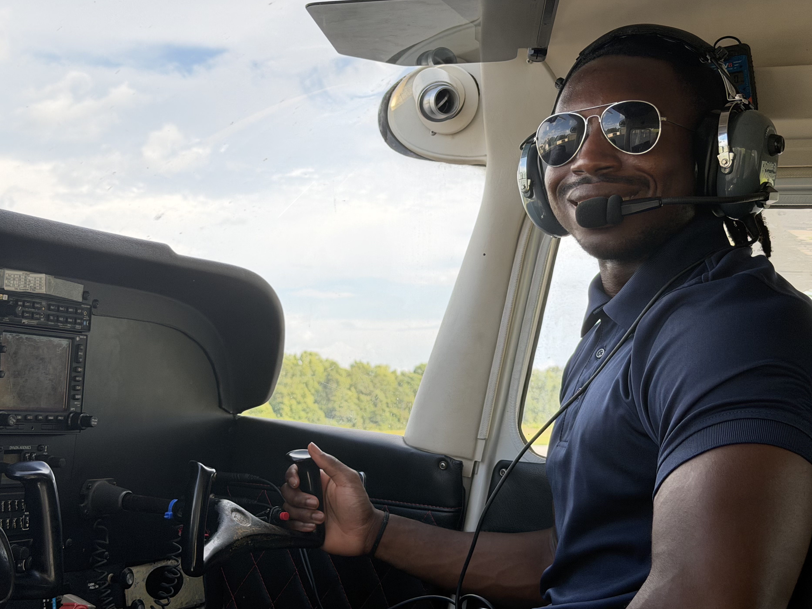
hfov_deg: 36.8
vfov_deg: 28.0
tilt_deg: +6.4
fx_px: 1220
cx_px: 432
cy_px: 285
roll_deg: +1.1
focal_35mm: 52
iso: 100
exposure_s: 1/534
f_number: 1.78
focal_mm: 6.76
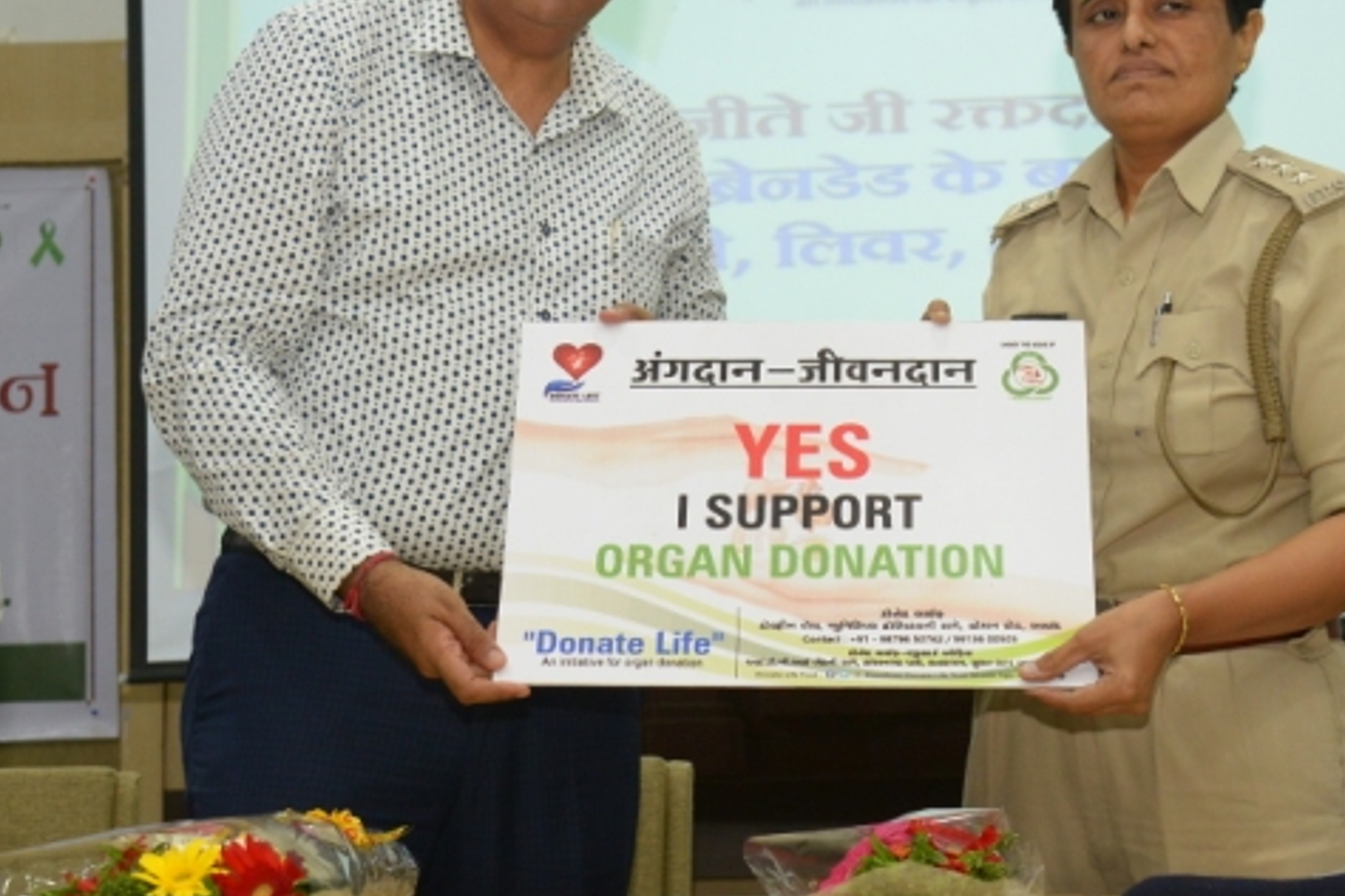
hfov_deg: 21.5
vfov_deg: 14.4
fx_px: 3549
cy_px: 299
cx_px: 678
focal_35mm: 95
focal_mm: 44
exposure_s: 1/160
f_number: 5
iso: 1600
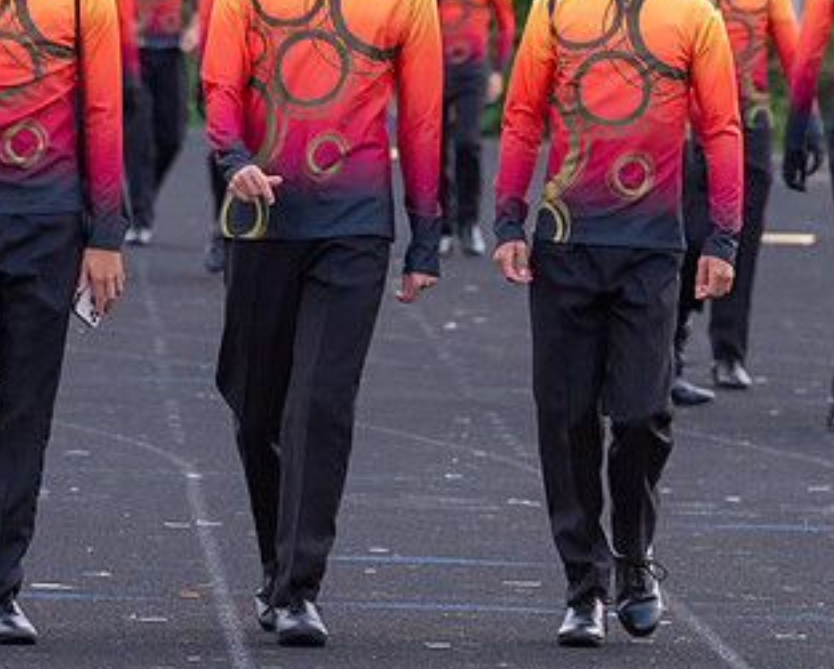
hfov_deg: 2.8
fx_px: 16874
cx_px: 343
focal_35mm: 683
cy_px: 82
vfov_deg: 2.3
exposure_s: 1/400
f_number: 7.1
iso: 1000
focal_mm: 200
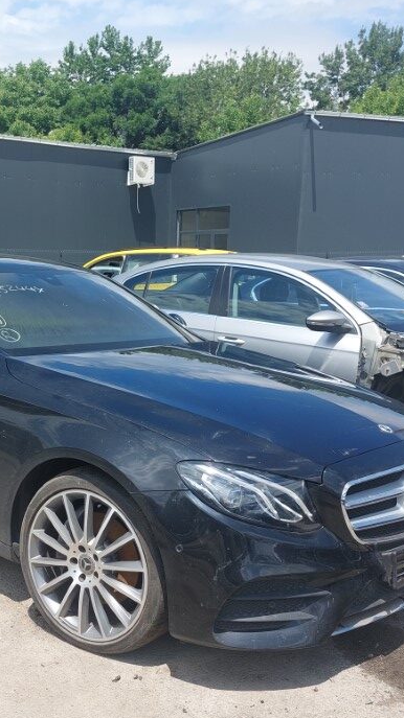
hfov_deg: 29.7
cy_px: 397
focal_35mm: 39
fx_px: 743
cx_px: 83
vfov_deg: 51.5
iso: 25
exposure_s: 1/881
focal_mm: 5.23
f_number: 1.8
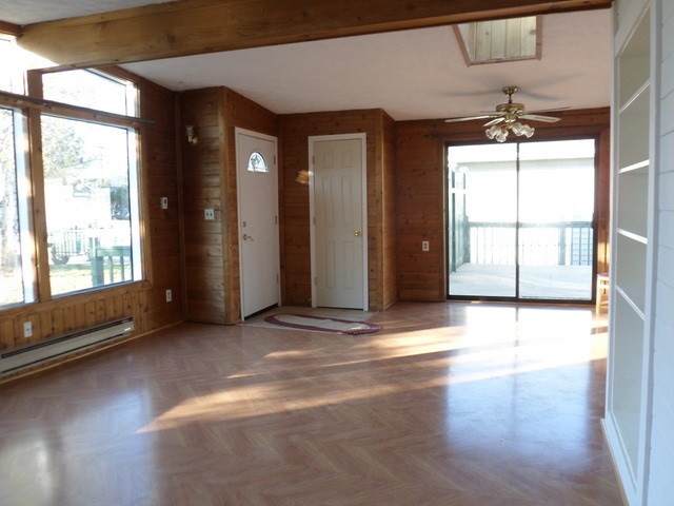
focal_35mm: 27
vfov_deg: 51.4
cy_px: 253
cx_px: 337
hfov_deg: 65.3
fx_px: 526
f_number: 3.3
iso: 80
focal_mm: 4.9
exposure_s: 1/30
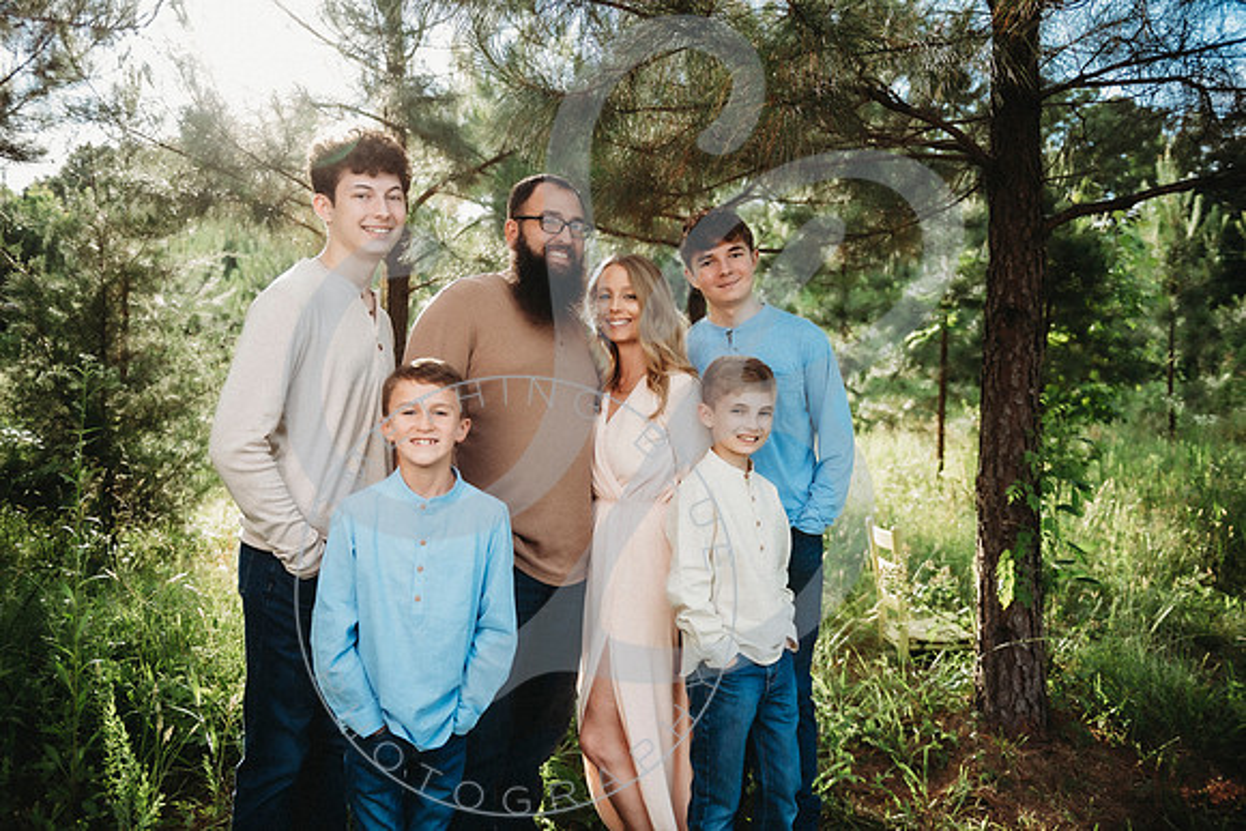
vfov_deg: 45.0
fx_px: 1004
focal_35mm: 29
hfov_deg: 63.6
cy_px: 416
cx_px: 623
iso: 80
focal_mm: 29
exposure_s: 1/200
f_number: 2.8
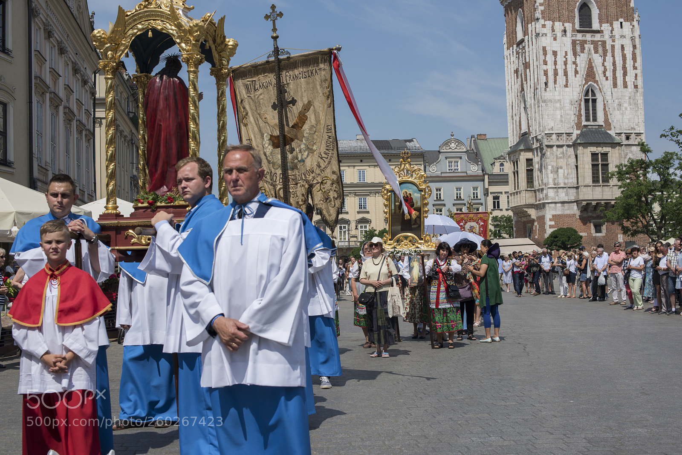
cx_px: 341
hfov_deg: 39.6
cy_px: 228
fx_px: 948
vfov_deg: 27.0
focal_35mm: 50
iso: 100
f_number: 8
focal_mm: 50
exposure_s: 1/500
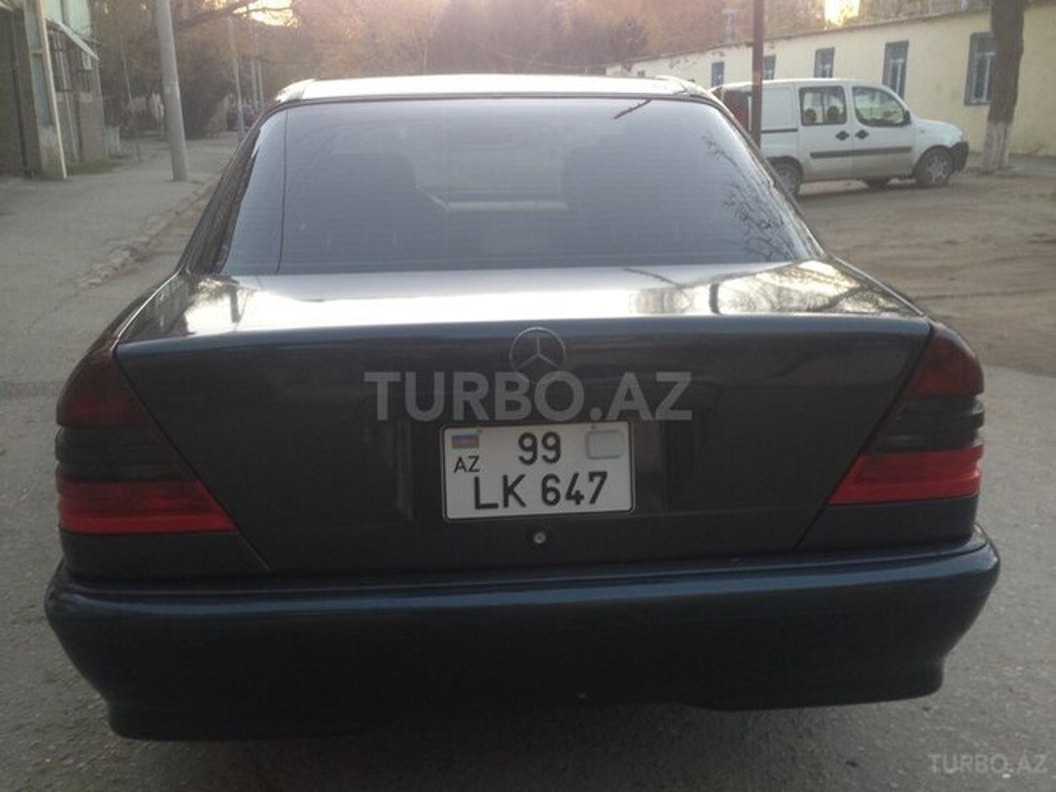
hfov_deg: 55.4
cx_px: 528
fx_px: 1007
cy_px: 396
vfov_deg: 42.9
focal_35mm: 33
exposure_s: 1/40
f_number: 2.4
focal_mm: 4.12
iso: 64
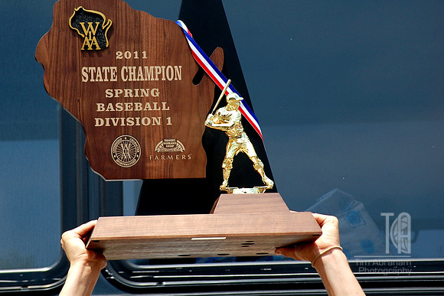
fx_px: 2498
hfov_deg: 10.2
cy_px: 148
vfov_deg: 6.8
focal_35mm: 202
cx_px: 222
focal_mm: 135
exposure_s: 1/320
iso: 200
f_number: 9
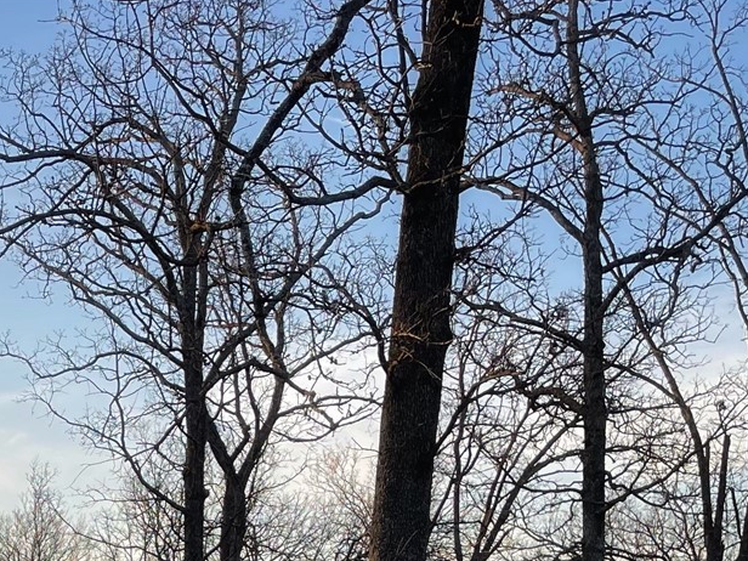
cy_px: 868
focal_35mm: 81
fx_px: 1750
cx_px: 34
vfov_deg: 16.4
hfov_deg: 23.3
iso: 32
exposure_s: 1/587
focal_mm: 4.2
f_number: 1.6
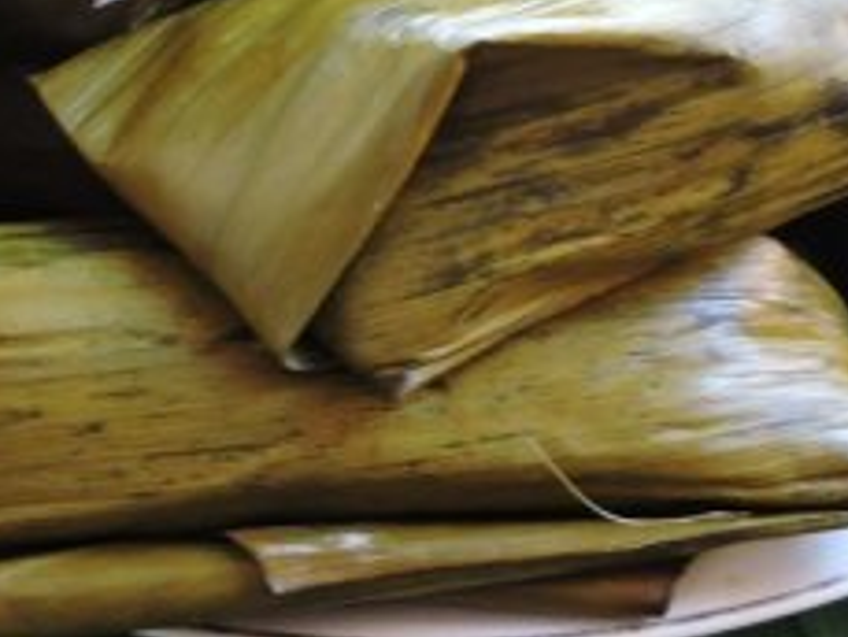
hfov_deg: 13.6
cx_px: 391
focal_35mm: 145
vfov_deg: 10.1
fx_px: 3554
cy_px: -96
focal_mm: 9
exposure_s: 1/20
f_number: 4
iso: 400
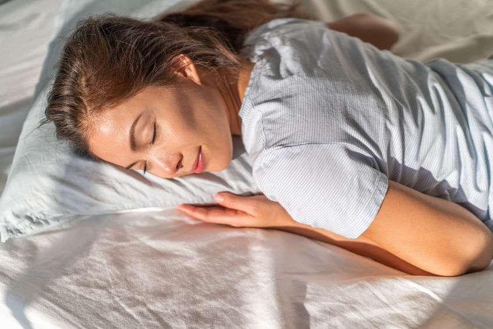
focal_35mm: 35
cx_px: 246
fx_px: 479
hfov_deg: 54.4
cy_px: 164
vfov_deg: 37.9
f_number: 1.4
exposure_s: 1/4000
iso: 100
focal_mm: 35
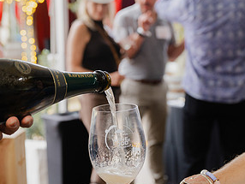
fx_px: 538
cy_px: 135
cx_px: 50
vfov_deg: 19.3
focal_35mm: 76
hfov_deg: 25.2
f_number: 4
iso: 720
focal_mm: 39
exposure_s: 1/60
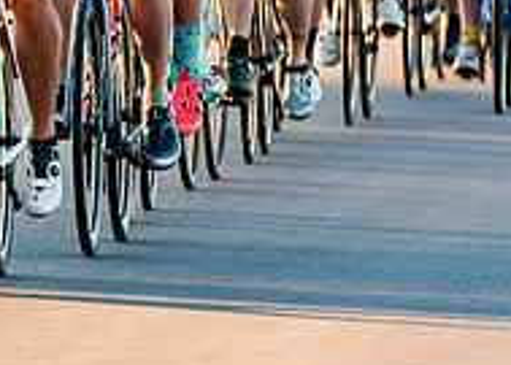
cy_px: -108
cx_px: 127
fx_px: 12307
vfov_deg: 1.7
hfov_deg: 2.4
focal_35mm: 848
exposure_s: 1/800
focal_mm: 200
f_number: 2.8
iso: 250
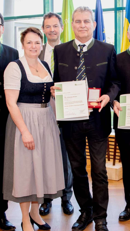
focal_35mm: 54
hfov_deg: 21.8
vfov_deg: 38.5
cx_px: 114
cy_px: 114
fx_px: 331
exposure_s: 1/100
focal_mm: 34
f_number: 4
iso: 640
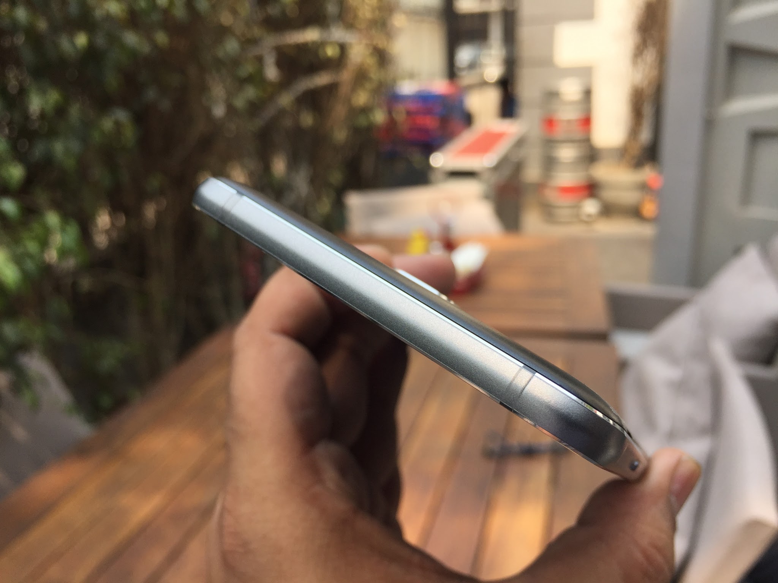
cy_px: 292
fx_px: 652
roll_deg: +2.7
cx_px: 389
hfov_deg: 61.7
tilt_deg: -19.0
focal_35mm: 29
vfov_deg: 48.2
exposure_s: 1/694
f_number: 2.2
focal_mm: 4.15
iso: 32
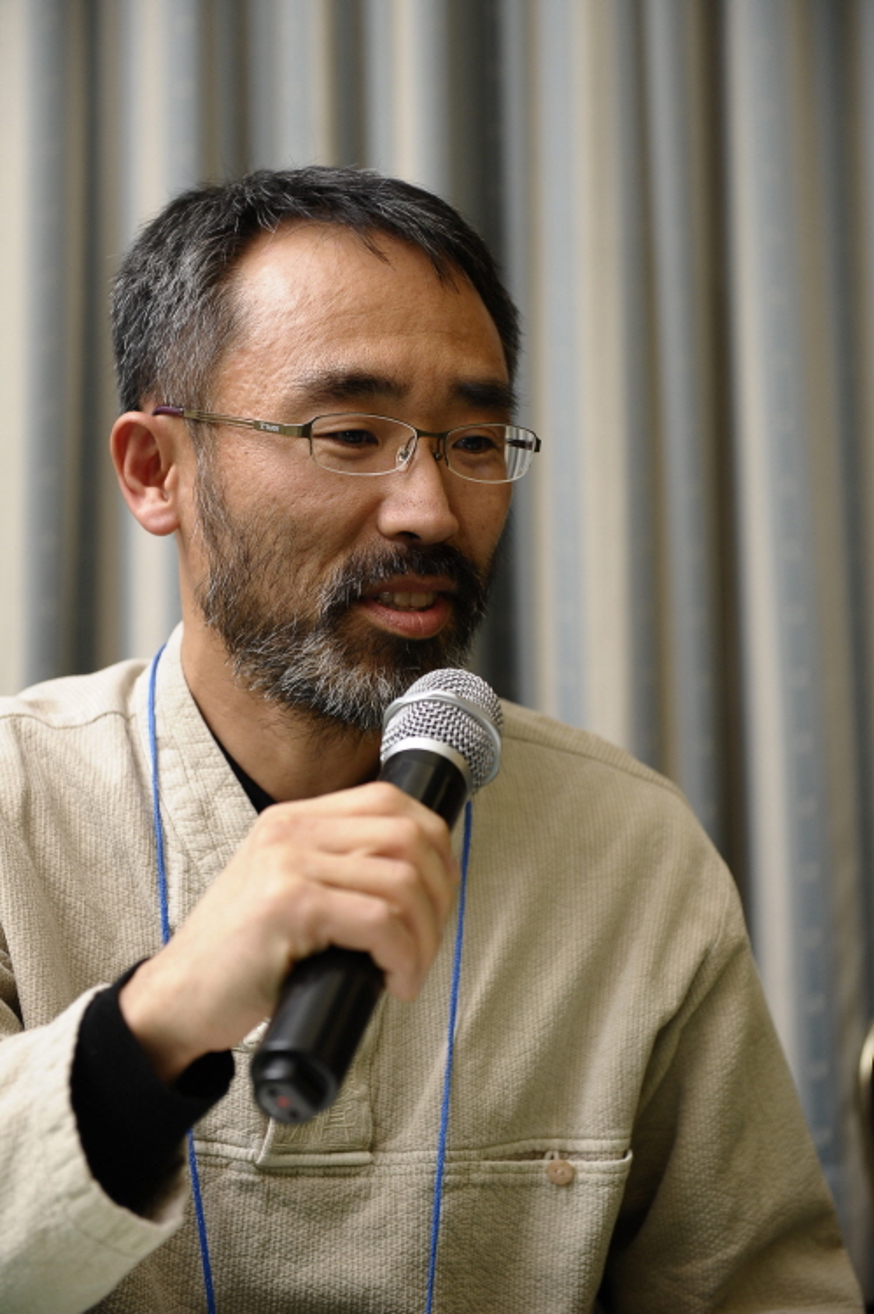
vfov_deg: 28.9
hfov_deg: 19.4
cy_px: 657
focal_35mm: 70
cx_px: 437
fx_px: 2553
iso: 800
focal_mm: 70
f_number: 3.5
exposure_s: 1/200
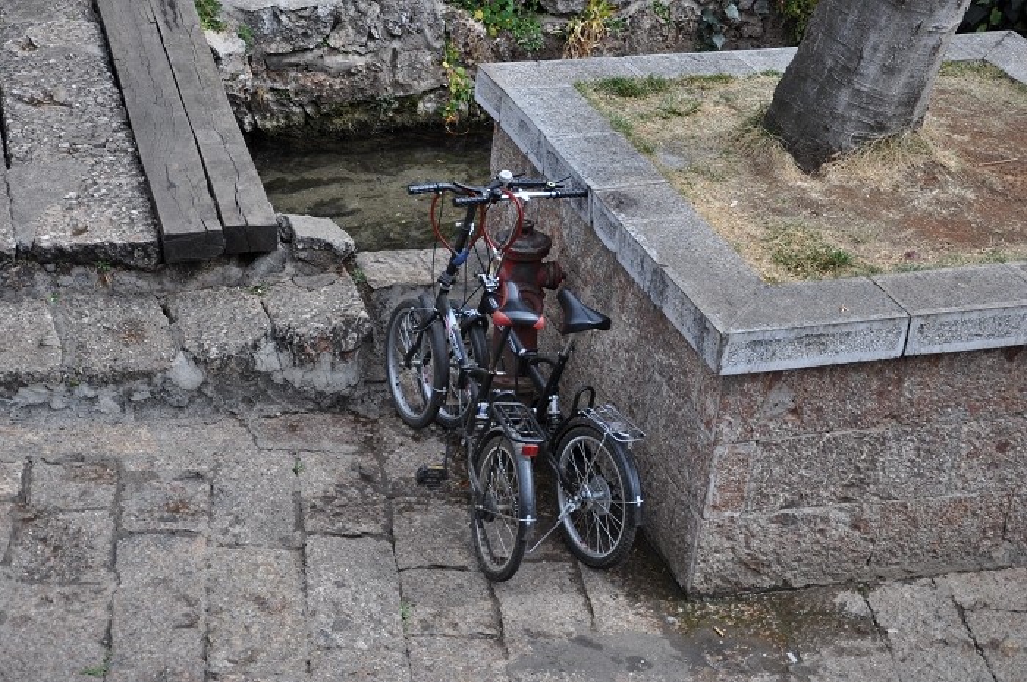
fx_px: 2223
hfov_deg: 26.0
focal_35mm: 78
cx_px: 514
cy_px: 341
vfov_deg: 17.5
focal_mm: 52
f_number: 5
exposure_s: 1/500
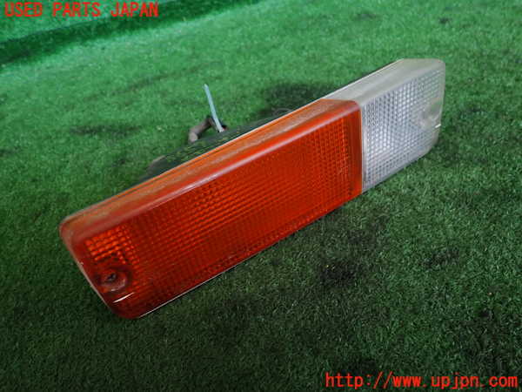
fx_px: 452
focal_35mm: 30
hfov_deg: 60.0
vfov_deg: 46.8
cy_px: 196
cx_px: 261
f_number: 2.3
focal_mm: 5.4
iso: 200
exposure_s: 1/60
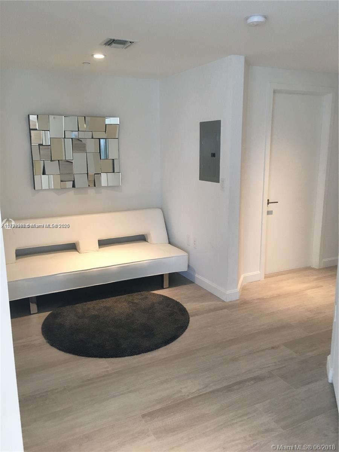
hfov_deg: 48.2
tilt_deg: -12.8
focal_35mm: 29
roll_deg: +1.9
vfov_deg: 61.7
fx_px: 379
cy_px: 226
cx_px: 170
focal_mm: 4.15
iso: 100
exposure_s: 1/30
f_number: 2.2
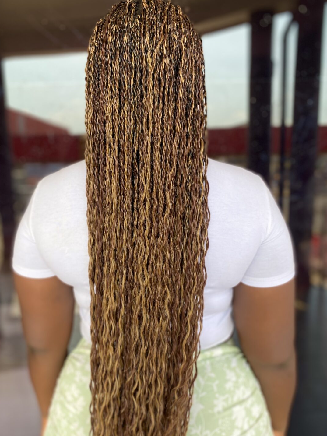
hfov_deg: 45.4
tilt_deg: -10.3
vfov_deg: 58.3
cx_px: 147
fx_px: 390
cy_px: 235
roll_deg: +2.4
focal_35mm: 31
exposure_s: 1/341
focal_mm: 4.25
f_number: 1.8
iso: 32
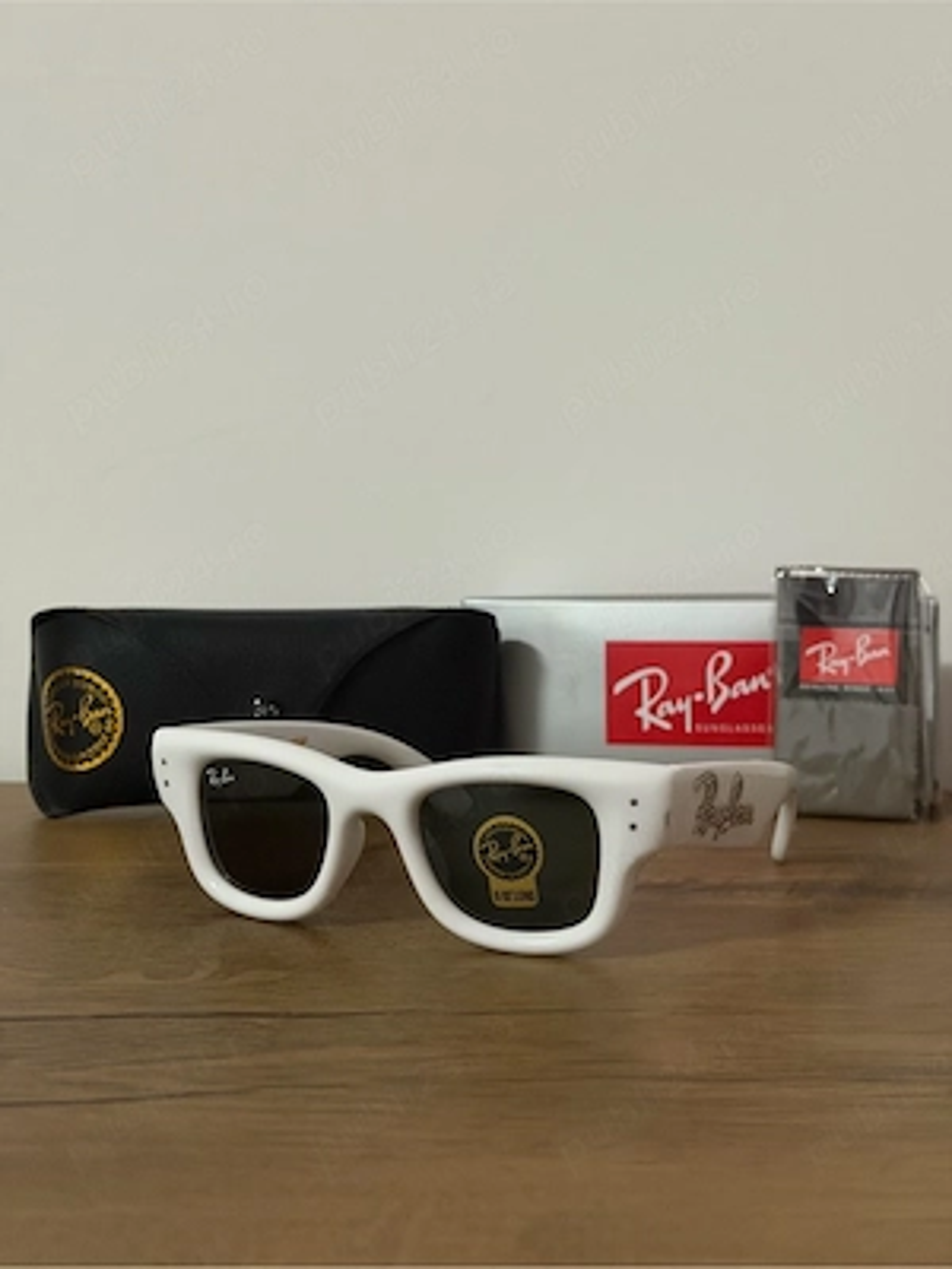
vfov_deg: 39.7
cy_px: 634
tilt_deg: -5.2
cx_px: 476
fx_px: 1760
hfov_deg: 30.3
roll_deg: +0.1
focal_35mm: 48
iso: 500
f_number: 1.78
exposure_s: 1/25
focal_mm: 6.76
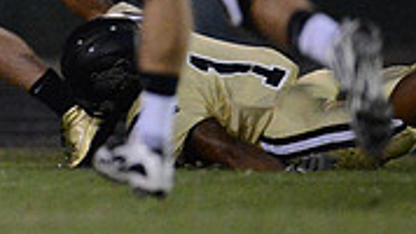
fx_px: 15019
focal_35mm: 1362
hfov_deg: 1.6
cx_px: -110
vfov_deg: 0.9
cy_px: -163
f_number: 2.8
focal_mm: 400
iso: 12800
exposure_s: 1/800
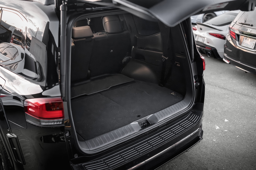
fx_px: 256
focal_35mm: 36
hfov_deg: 53.1
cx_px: 128
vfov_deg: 36.9
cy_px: 85
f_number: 2.8
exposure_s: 1/40
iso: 5000
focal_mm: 36
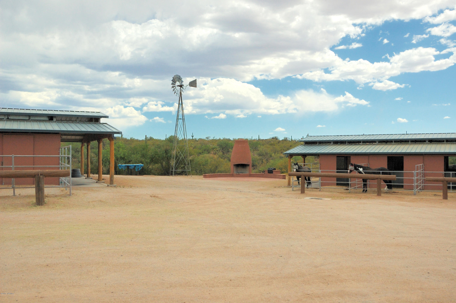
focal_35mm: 33
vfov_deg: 39.9
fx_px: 418
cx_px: 228
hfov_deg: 57.3
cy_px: 152
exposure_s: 1/250
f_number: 10
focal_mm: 22
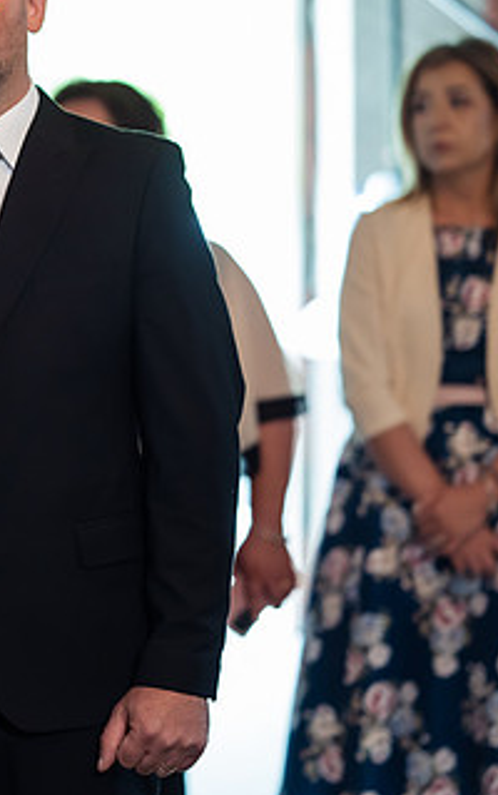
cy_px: 283
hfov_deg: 7.6
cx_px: -146
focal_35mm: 172
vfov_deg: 12.2
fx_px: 3727
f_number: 2.2
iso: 1600
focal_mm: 85
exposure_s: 1/200
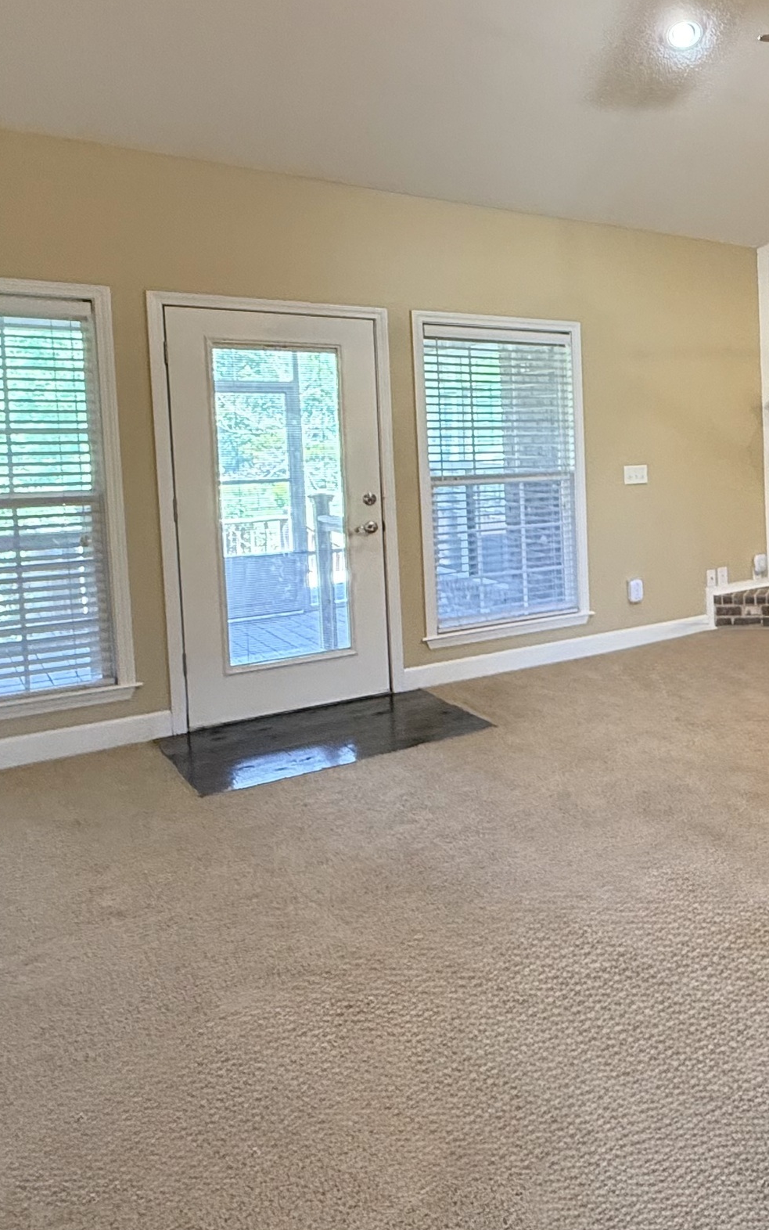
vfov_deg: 64.0
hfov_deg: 35.1
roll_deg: +0.1
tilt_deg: -3.8
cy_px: 490
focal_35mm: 29
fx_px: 972
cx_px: 902
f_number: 2.2
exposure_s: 1/60
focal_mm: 2.22
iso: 500
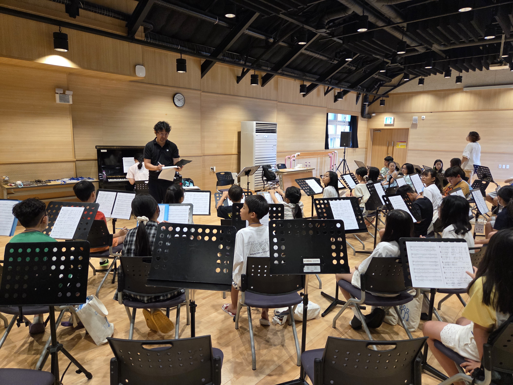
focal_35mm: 23
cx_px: 256
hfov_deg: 73.9
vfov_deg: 58.9
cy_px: 192
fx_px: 341
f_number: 1.8
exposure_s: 1/120
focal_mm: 5.4
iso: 400
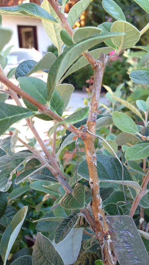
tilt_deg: -14.2
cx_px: 85
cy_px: 134
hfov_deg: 31.9
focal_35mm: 37
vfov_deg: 54.0
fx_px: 260
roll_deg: +1.7
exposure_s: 1/60
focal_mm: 4.12
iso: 50
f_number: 2.4
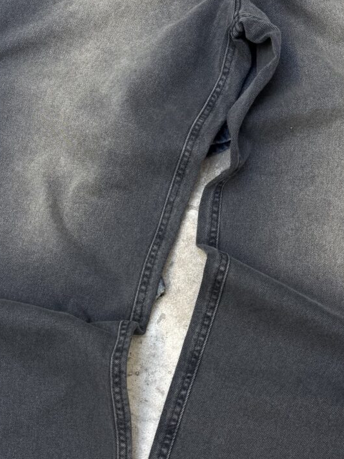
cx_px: 151
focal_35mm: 54
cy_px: 243
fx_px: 716
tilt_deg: -72.9
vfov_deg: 35.5
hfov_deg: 27.0
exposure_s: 1/121
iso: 100
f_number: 1.78
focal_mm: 6.76
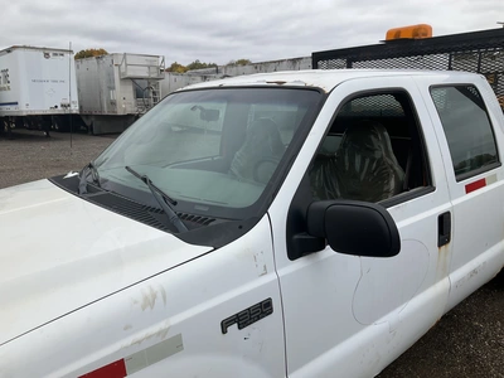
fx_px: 422
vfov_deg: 48.2
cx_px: 252
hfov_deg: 61.7
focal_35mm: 29
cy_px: 189
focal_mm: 3
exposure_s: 1/912
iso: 25
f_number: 1.8
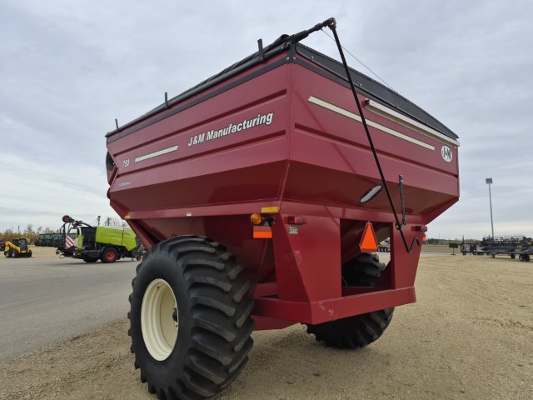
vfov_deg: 58.9
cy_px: 200
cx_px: 266
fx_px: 354
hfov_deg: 73.9
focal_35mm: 23
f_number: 1.8
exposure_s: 1/3064
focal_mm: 5.4
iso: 80
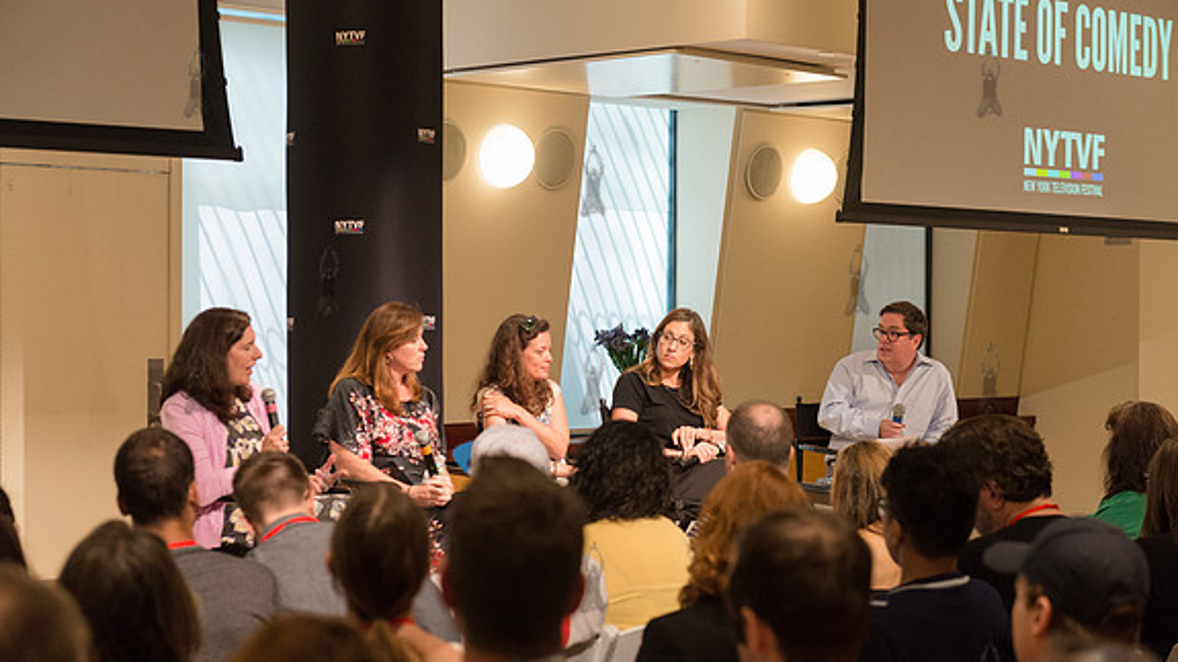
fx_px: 2311
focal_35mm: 74
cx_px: 592
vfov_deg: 16.3
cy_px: 378
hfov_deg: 28.6
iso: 2500
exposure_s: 1/200
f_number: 4
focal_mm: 70
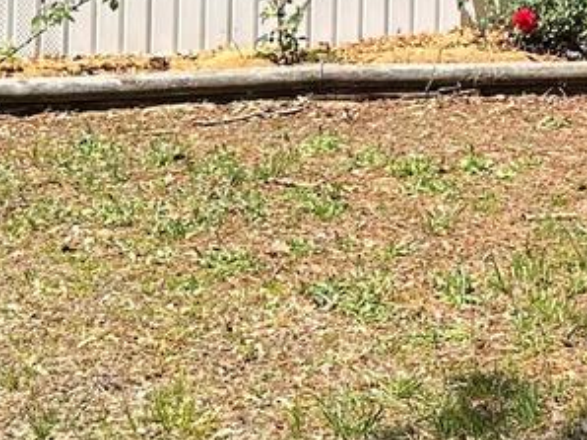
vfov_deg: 11.8
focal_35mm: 116
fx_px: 1965
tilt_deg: +1.2
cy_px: -337
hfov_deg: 16.5
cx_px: 638
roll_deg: -1.5
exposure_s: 1/1241
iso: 80
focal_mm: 6.86
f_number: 1.78
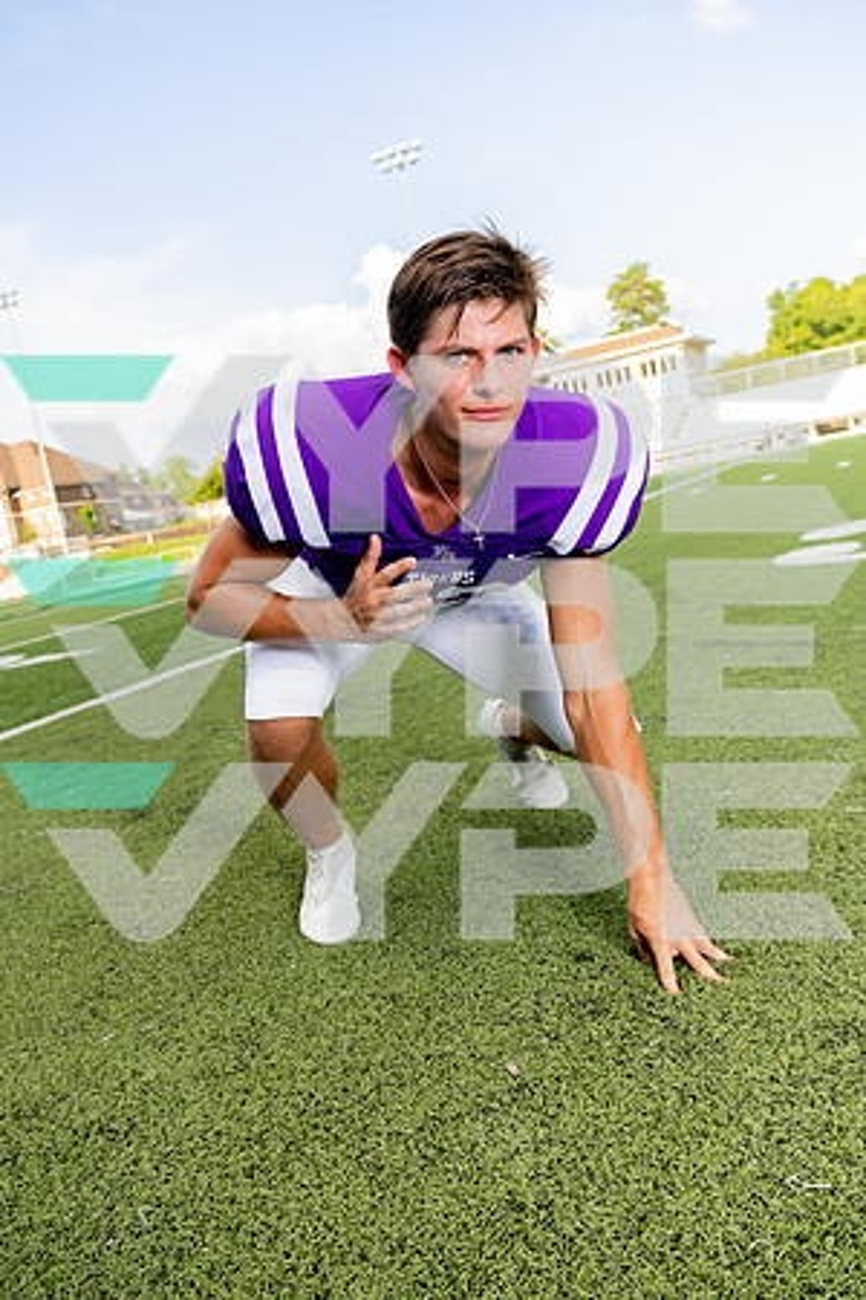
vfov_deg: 61.9
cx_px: 433
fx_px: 1082
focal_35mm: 30
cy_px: 650
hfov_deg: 43.6
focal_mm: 30
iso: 200
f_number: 5.6
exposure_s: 1/200
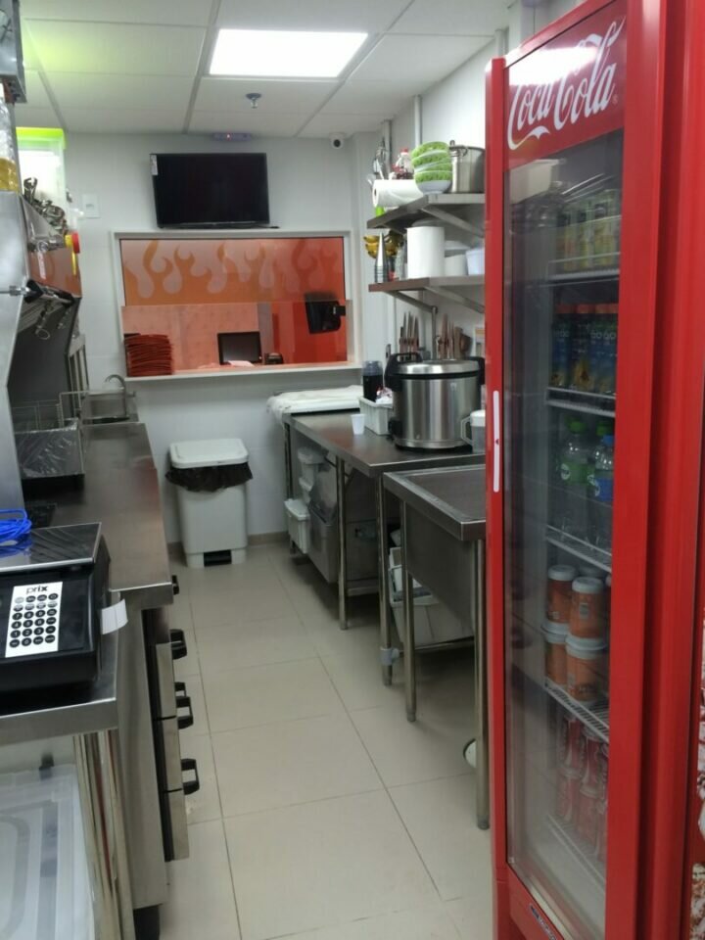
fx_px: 787
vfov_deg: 61.7
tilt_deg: -13.9
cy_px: 470
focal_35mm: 29
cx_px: 352
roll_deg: +3.2
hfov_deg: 48.2
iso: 64
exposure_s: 1/30
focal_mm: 4.15
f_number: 2.2
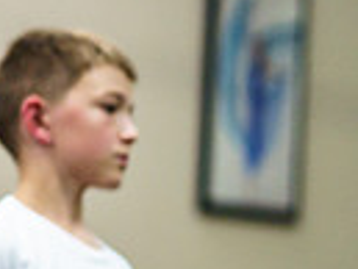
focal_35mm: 384
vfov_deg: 3.9
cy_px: 197
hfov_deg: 5.1
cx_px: -194
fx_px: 3975
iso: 2500
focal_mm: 85
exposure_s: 1/1000
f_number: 2.2
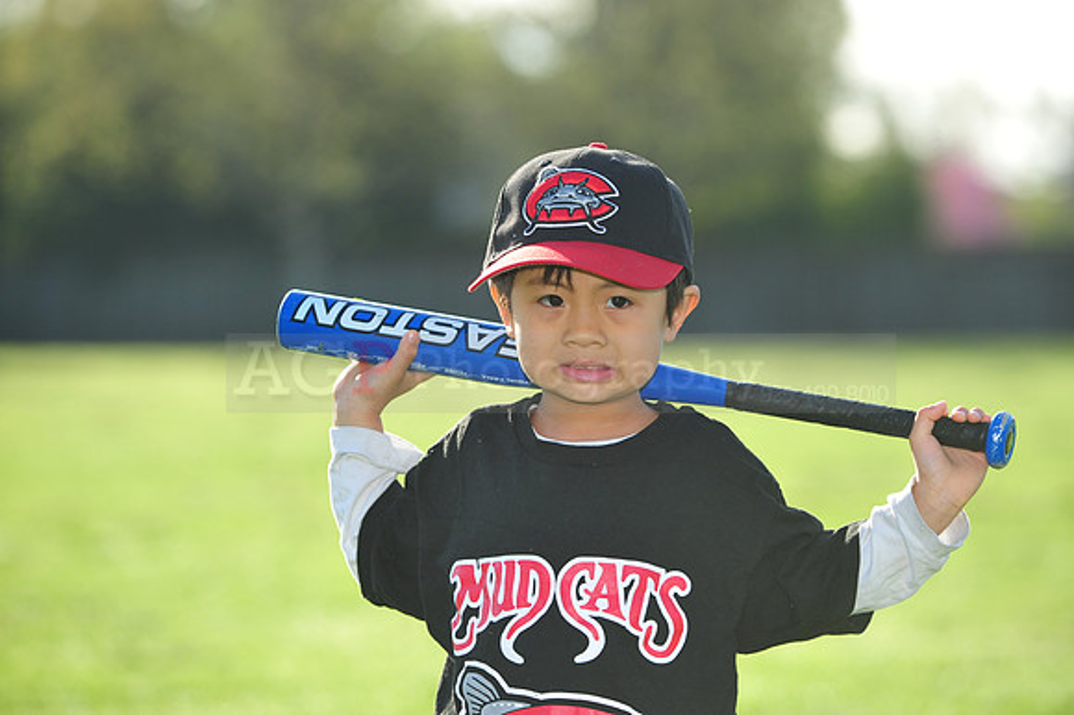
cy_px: 358
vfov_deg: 8.3
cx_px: 537
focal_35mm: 165
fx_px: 4920
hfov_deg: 12.5
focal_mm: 165
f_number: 5
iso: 400
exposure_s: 1/1000
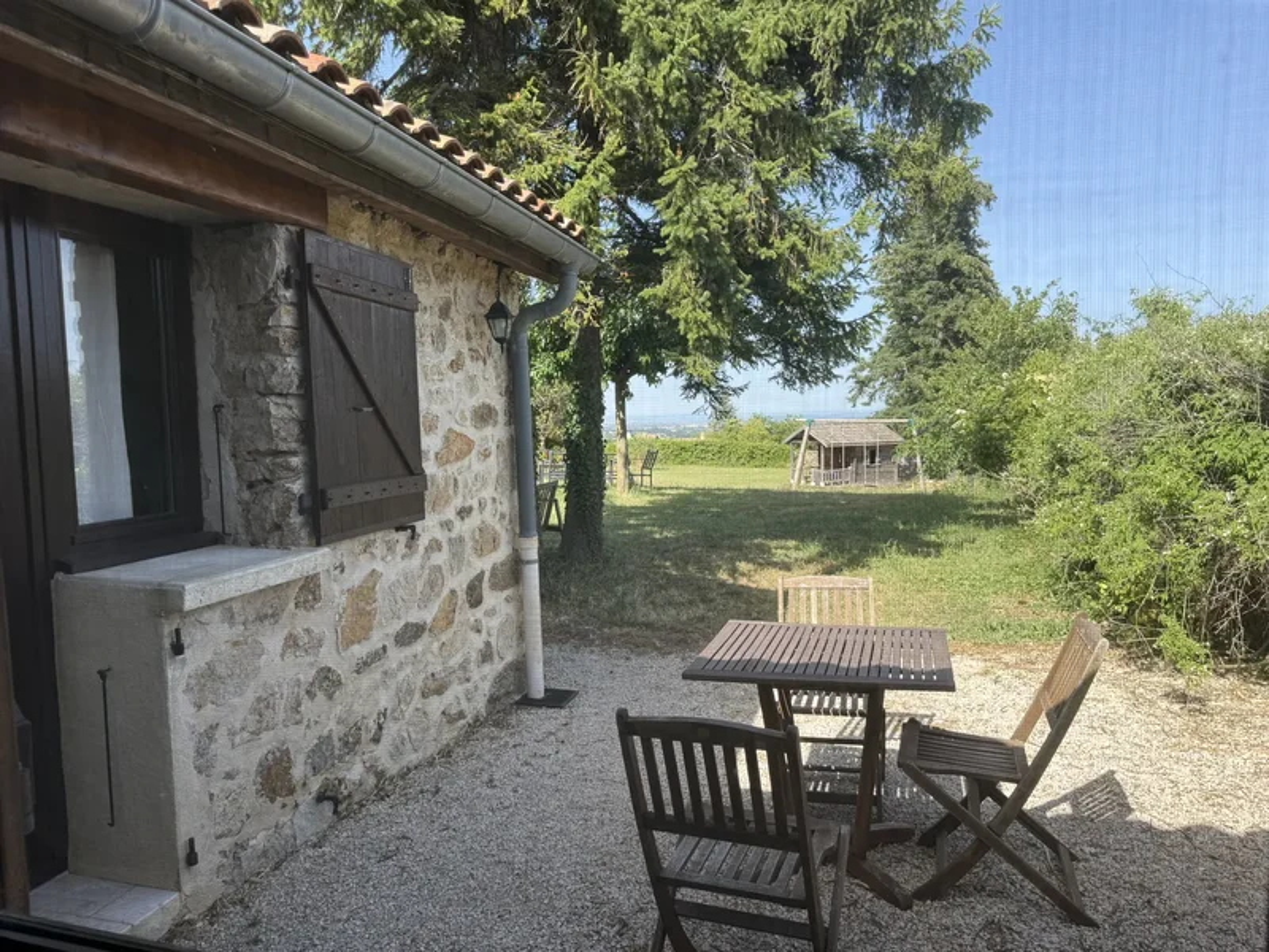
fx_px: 880
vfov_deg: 56.8
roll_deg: +1.3
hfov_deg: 71.6
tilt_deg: -4.0
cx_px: 634
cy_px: 476
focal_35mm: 24
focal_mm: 6.76
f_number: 1.78
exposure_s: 1/849
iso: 80
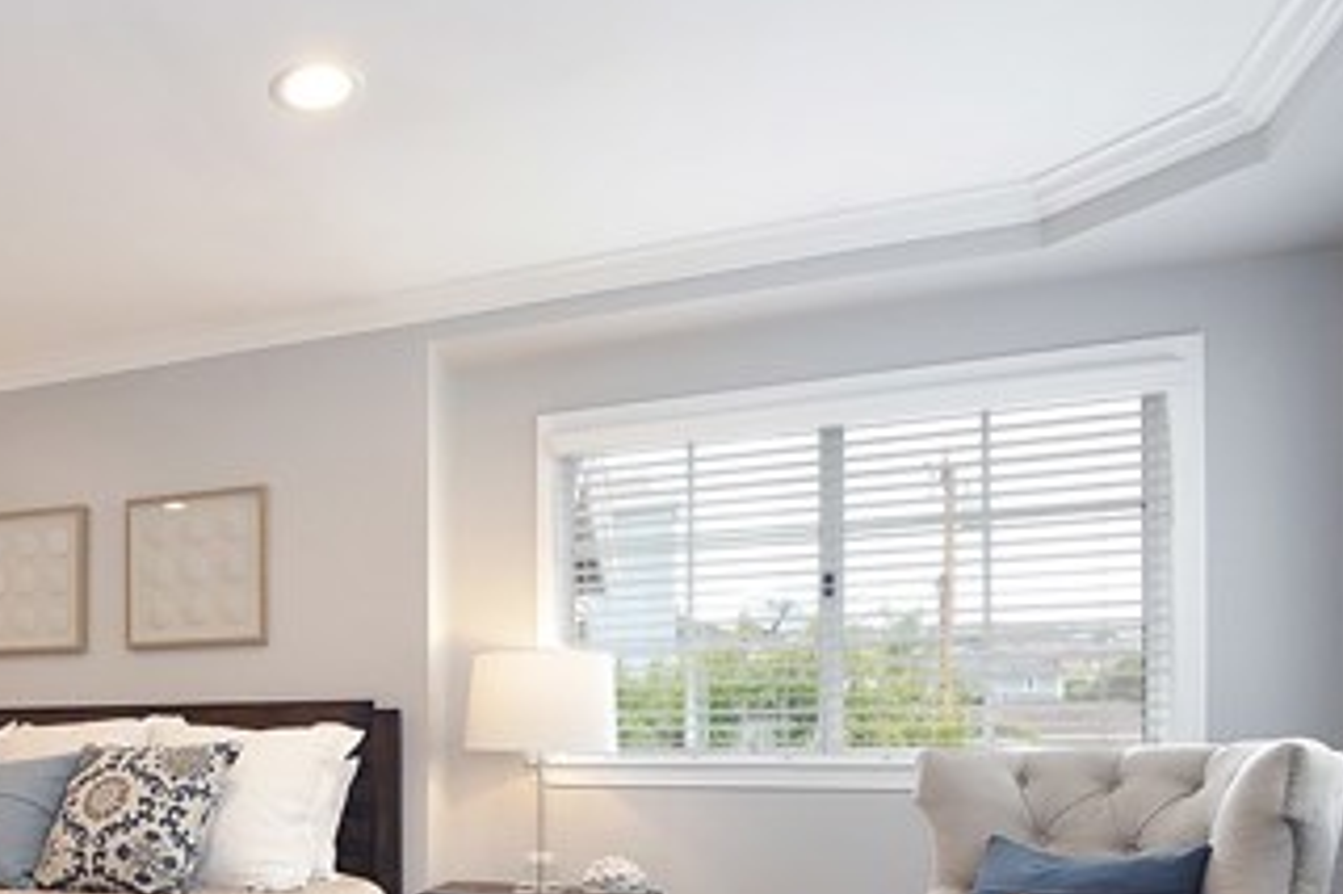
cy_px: 711
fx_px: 1119
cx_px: 134
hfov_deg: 54.1
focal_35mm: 30
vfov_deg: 41.7
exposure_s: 1/20
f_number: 8
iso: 320
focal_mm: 10
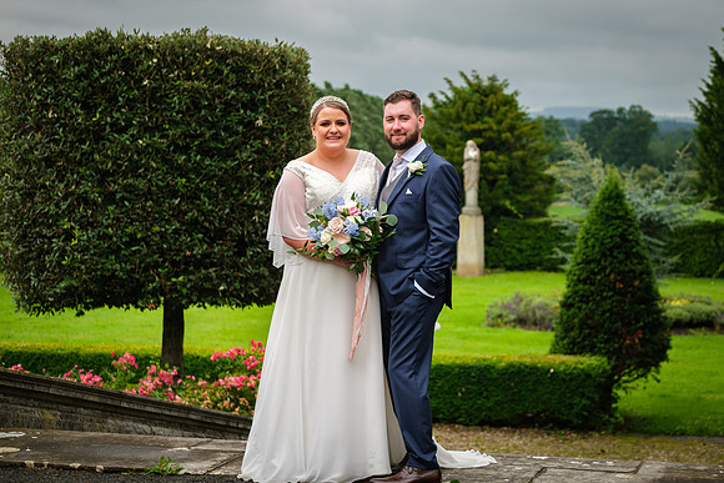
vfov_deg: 17.0
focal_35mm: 81
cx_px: 362
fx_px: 1619
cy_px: 224
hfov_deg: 25.2
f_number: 2.8
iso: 200
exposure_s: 1/250
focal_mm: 50
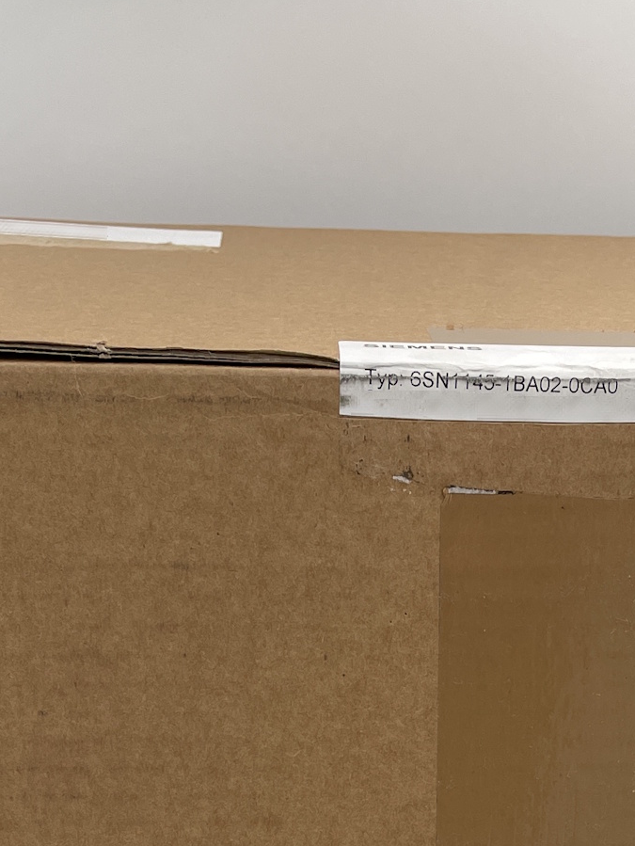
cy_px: 1111
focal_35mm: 74
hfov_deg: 19.7
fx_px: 1809
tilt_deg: -30.1
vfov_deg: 23.2
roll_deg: -1.6
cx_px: 488
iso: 32
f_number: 1.6
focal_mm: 4.2
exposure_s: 1/388
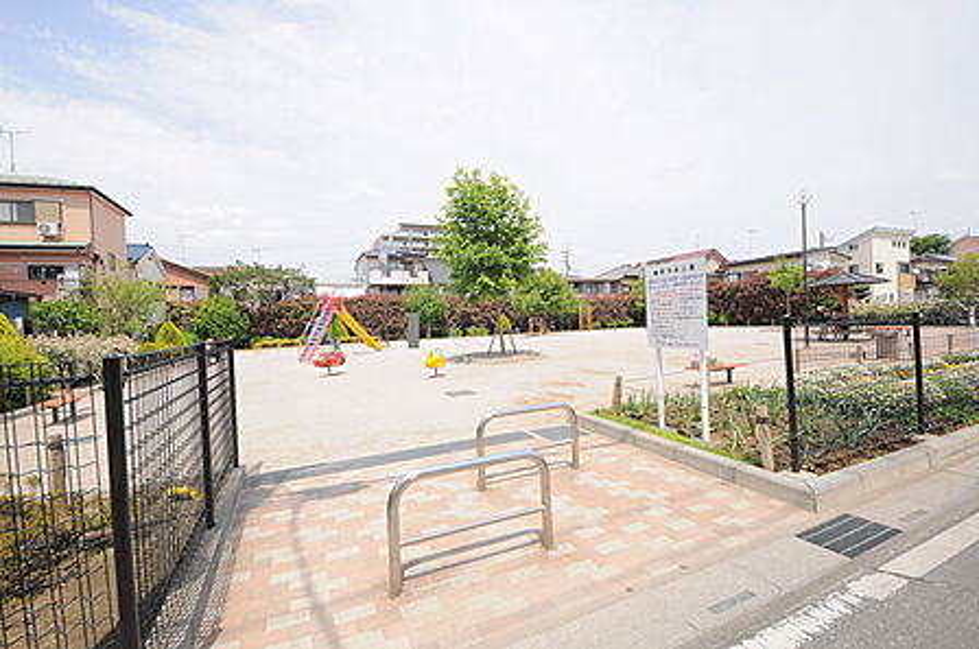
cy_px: 324
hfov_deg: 100.5
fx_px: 407
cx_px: 490
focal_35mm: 15
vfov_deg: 77.1
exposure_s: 1/320
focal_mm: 10
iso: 200
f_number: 9
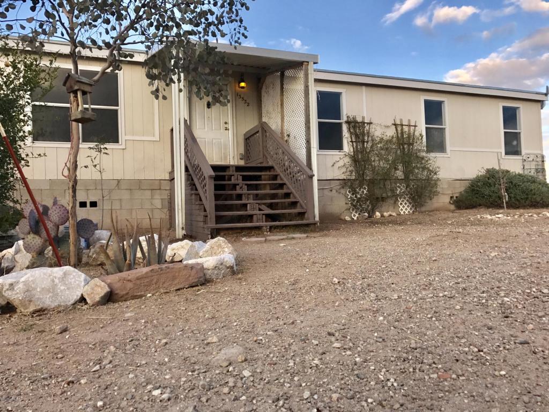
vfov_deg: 49.7
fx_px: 444
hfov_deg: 63.4
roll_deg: +1.7
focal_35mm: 28
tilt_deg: +2.5
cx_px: 274
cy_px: 206
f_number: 1.8
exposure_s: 1/630
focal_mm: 3.99
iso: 20
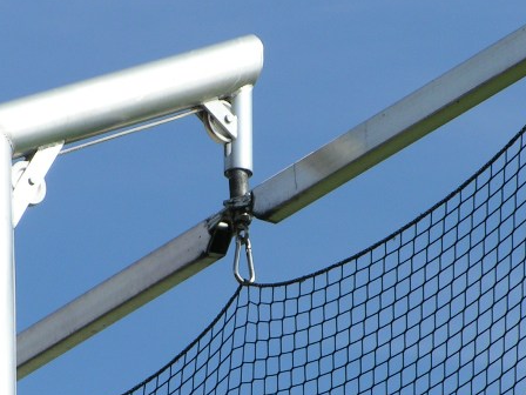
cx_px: 197
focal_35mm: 336
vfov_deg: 4.4
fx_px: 5106
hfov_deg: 5.9
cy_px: 252
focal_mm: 28.8
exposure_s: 1/640
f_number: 6.3
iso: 50
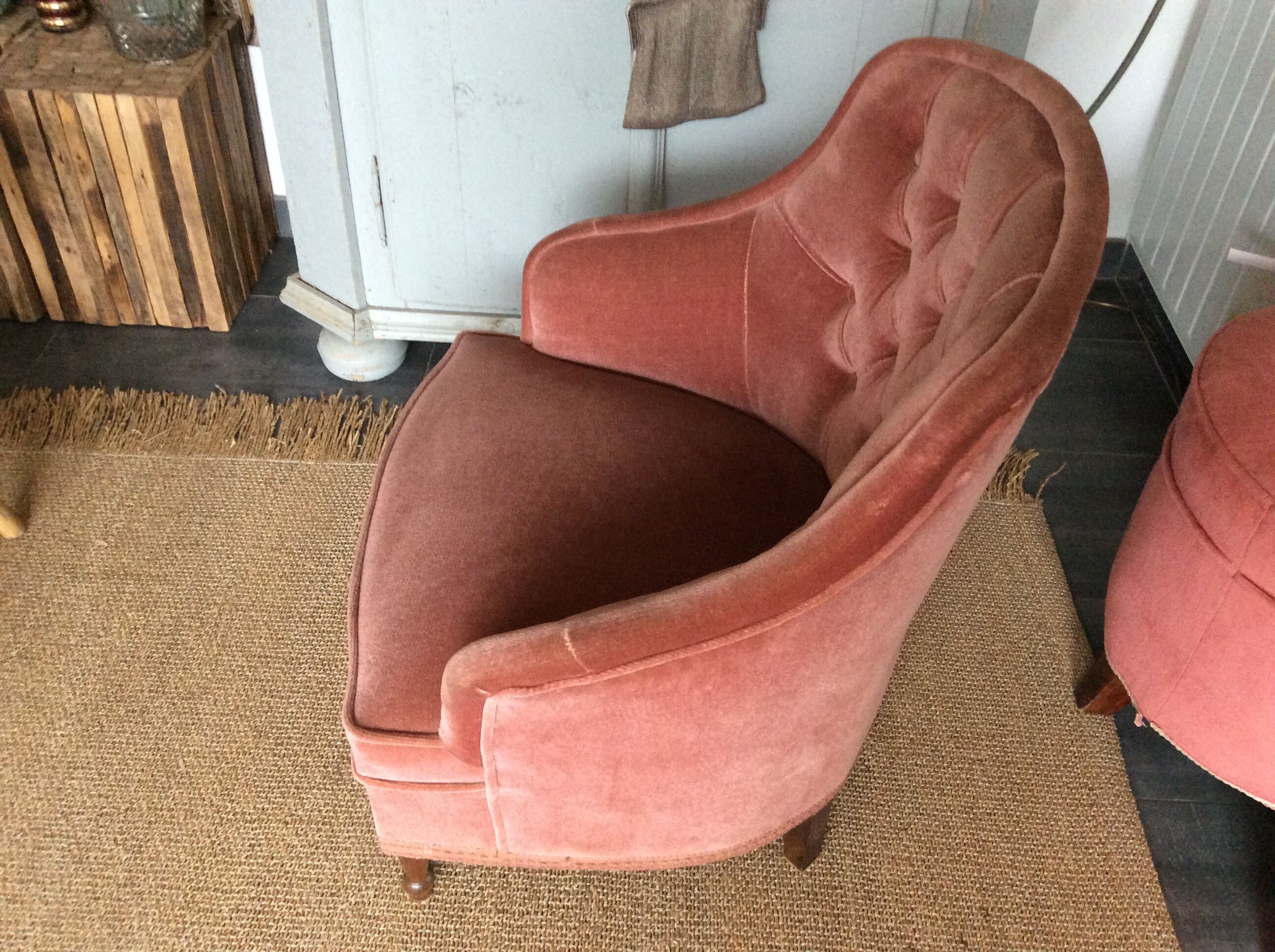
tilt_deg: -41.7
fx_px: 1177
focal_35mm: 32
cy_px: 476
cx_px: 638
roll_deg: -1.6
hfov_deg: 56.9
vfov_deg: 44.1
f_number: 2.4
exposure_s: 1/25
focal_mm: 3.3
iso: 200
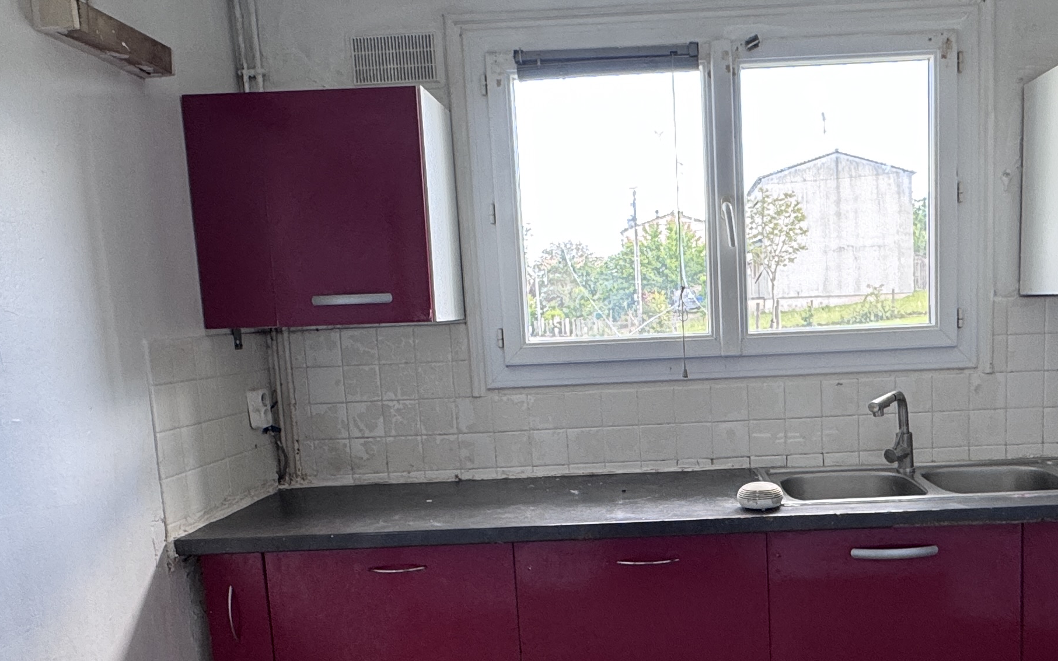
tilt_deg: -8.1
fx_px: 951
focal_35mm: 33
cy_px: 443
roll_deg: +2.6
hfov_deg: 57.6
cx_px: 646
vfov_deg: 37.9
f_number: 2.2
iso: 125
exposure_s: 1/99
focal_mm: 2.22
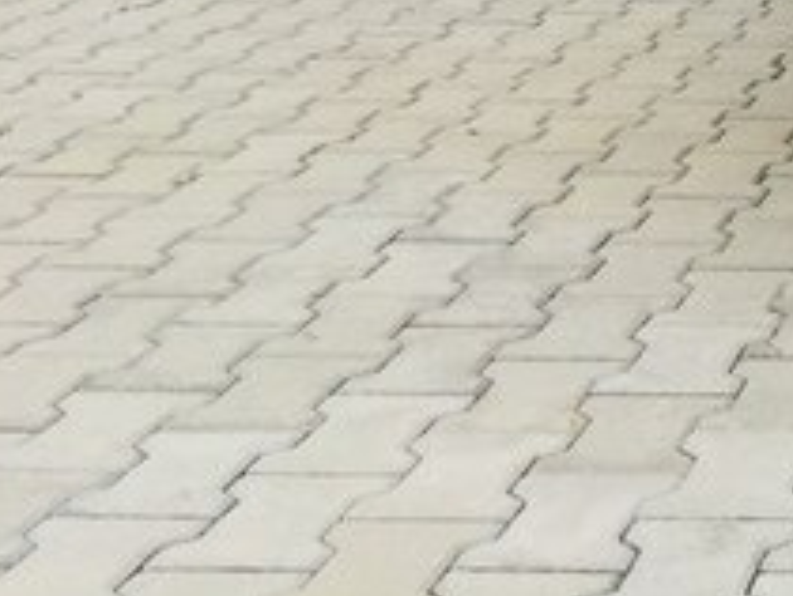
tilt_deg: -3.7
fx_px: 2087
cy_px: -323
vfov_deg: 15.0
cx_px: 1208
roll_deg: +0.6
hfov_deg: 18.8
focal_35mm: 91
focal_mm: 4.15
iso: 32
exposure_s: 1/595
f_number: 2.2
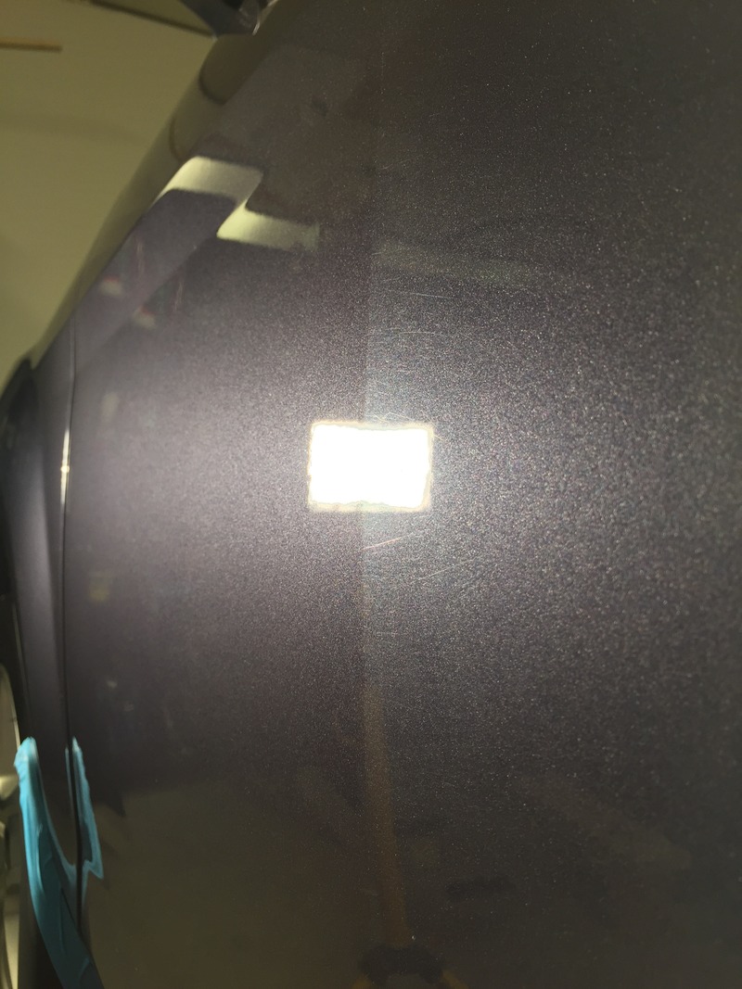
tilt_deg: -0.5
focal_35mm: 29
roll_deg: -1.5
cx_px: 371
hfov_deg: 48.2
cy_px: 494
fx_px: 829
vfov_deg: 61.7
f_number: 2.2
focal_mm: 4.15
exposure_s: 1/50
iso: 40
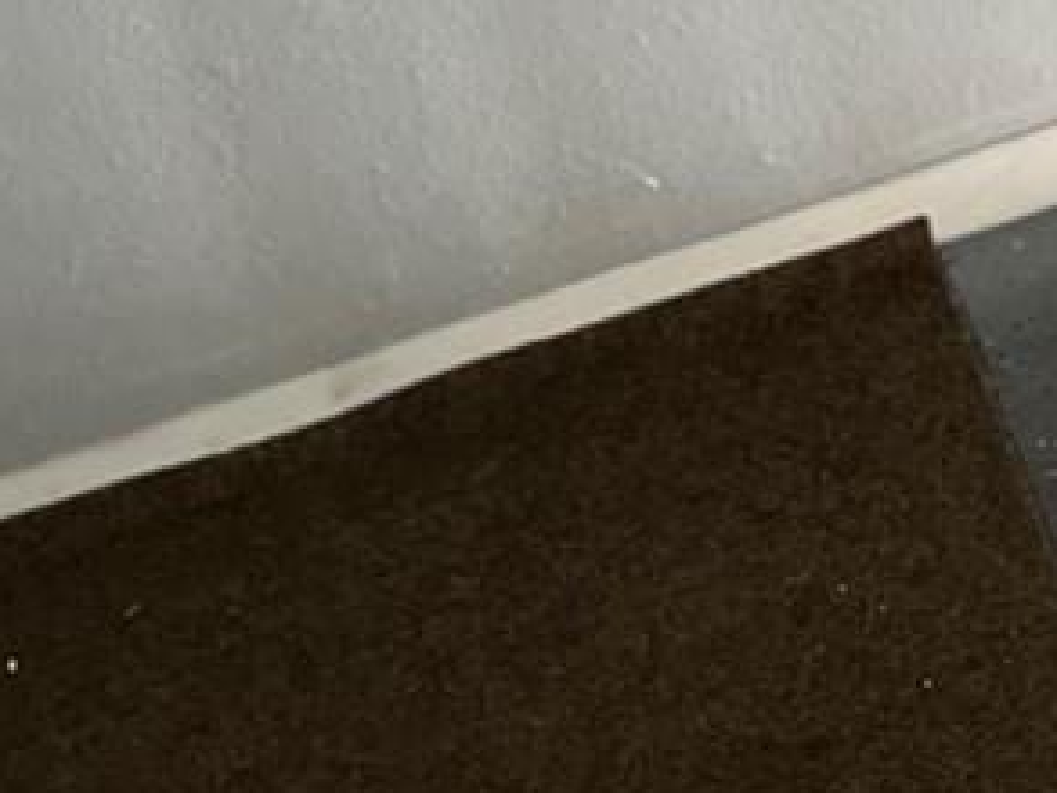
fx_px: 4338
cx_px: 2067
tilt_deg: -32.8
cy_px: -779
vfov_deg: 9.7
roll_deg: +0.9
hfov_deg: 12.4
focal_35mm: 142
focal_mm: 5.1
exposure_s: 1/60
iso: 400
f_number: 1.6
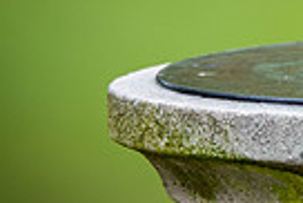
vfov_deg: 1.0
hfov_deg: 1.5
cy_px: -70
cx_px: 550
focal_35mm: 1361
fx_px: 11467
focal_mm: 320
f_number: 5.6
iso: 640
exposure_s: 1/250
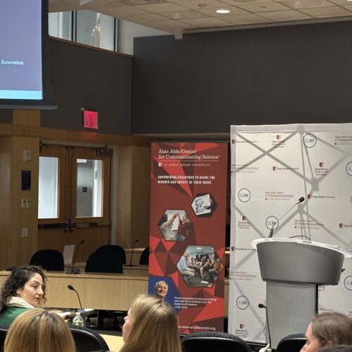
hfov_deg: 19.9
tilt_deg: -0.7
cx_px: 135
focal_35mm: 87
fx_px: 1001
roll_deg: -0.7
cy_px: 203
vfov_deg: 19.9
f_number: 1.78
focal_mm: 6.86
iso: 200
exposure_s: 1/40
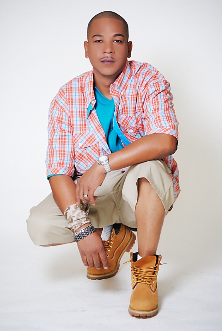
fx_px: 1106
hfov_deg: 11.5
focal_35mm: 120
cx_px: 111
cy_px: 166
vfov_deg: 17.0
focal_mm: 80
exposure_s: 1/80
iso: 200
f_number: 4.5
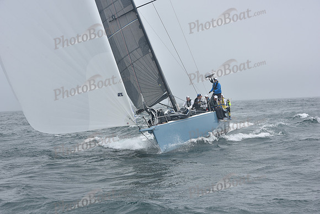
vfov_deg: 19.5
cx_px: 160
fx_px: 622
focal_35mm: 70
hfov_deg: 28.8
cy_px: 107
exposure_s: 1/800
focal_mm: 70
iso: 250
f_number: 10
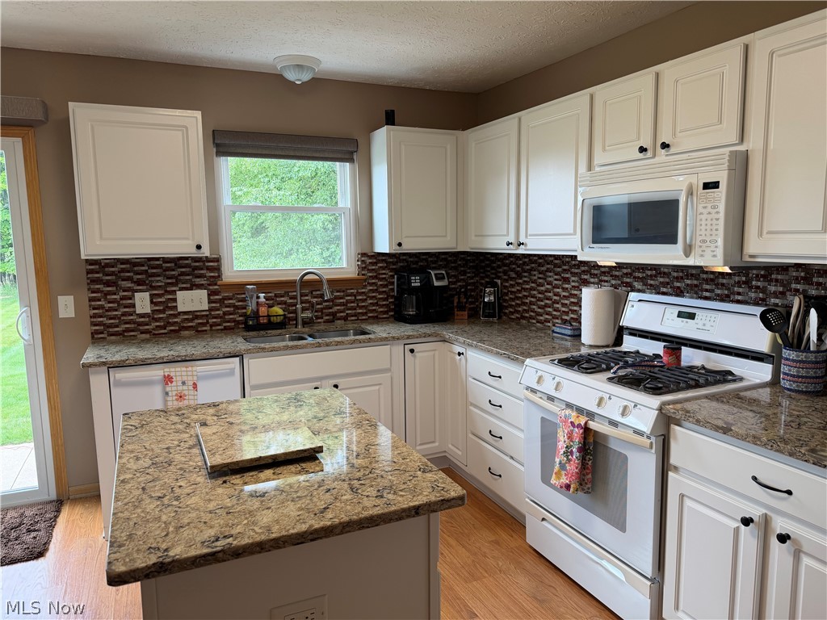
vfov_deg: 56.8
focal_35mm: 24
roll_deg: -0.2
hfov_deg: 71.6
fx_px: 573
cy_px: 310
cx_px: 414
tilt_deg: -6.9
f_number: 1.78
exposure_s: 1/120
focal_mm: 6.76
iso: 80
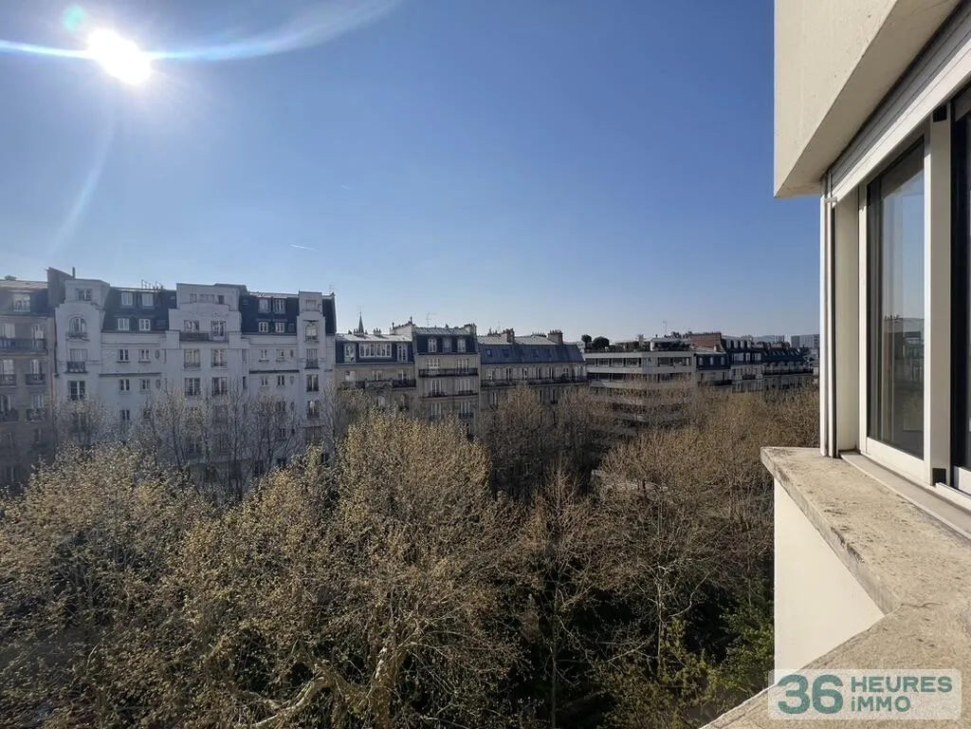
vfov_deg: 89.9
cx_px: 486
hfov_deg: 106.2
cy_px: 364
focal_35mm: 13
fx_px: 365
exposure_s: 1/3311
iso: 40
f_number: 1.8
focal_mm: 1.57
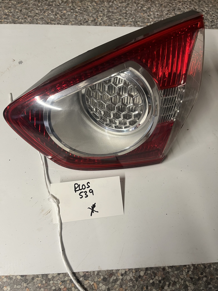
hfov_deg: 53.1
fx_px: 218
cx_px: 109
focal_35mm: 26
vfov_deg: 67.3
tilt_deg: -64.2
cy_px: 146
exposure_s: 1/50
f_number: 1.6
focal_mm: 5.1
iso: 100
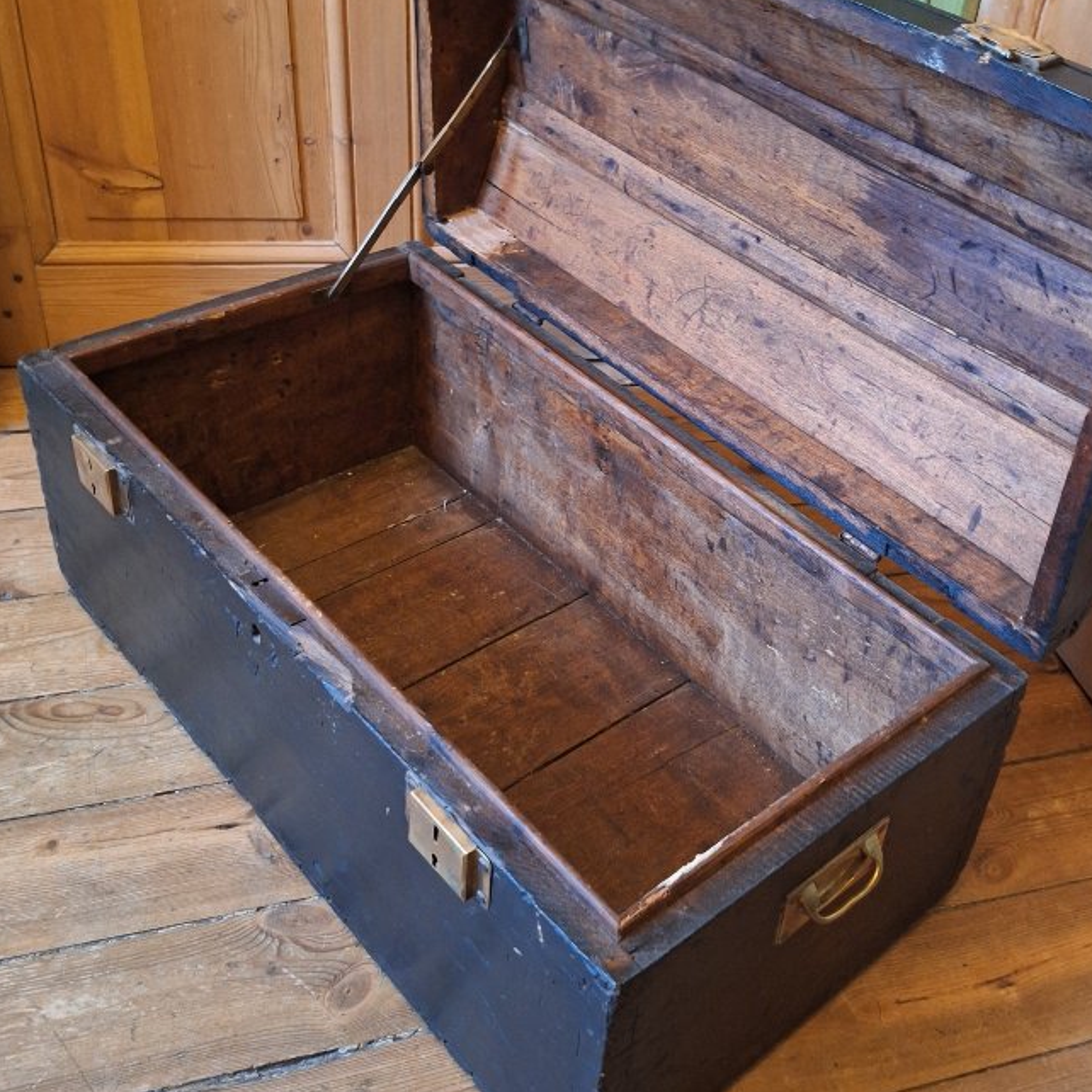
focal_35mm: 38
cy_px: 458
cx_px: 694
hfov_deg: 43.5
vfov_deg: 43.7
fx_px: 1356
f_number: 1.8
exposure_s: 1/20
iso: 500
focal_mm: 5.54
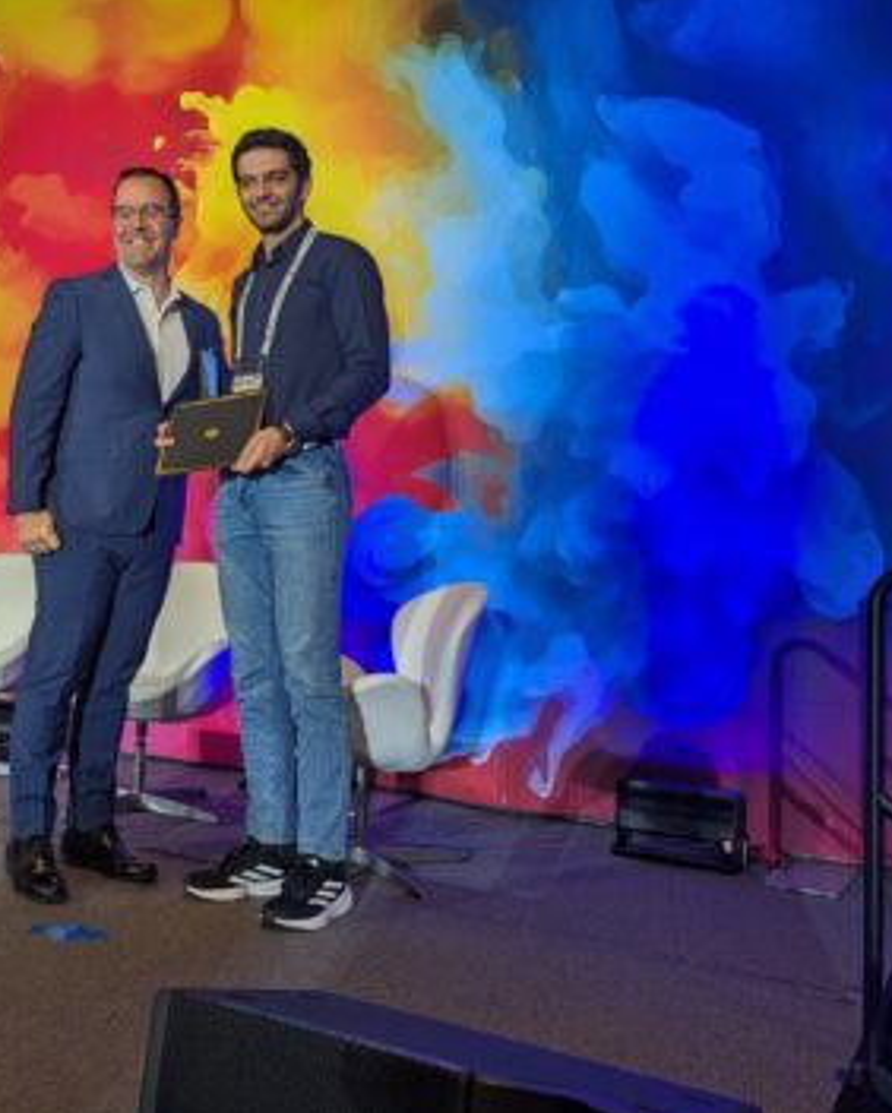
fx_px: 1319
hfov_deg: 36.1
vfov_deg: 45.6
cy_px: 455
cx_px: 171
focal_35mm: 40
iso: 49
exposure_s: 1/31
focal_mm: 6.8
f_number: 1.9
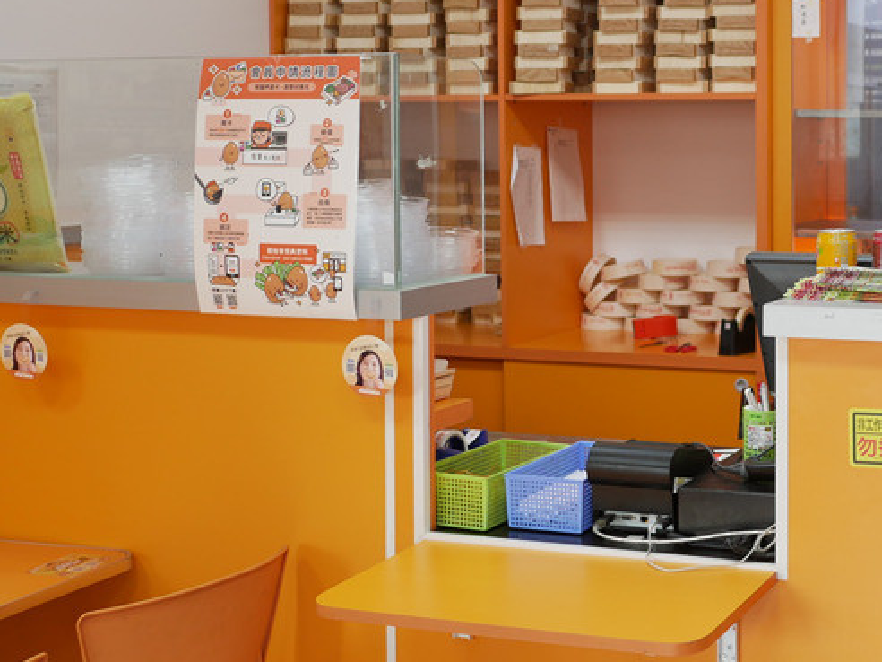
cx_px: 839
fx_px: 1554
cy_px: 188
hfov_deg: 29.9
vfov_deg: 23.8
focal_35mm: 61
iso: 200
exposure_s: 1/160
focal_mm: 15
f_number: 2
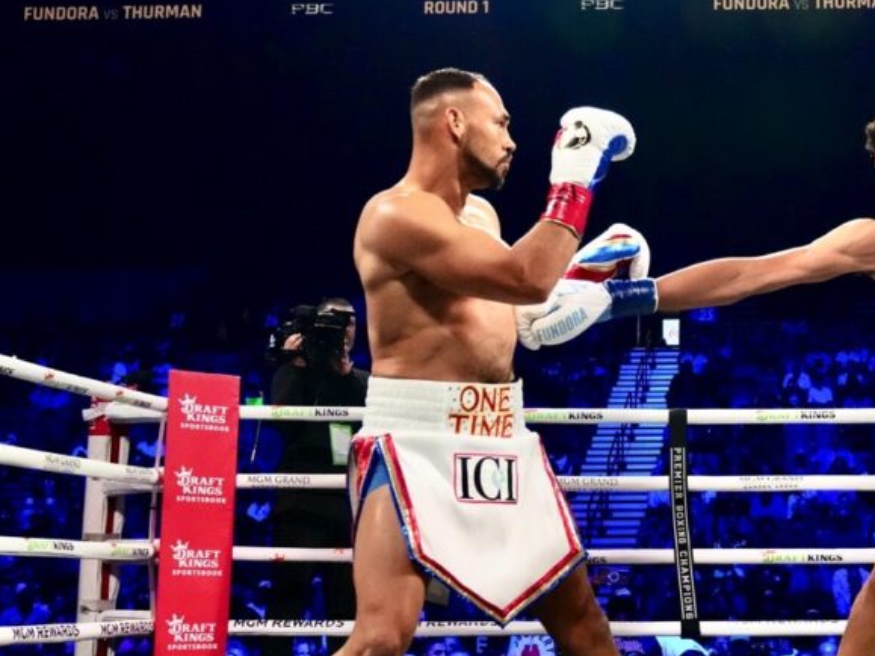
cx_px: 771
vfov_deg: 28.4
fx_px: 1289
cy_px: 436
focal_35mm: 51
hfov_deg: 35.5
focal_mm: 30
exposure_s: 1/1000
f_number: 5
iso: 10000
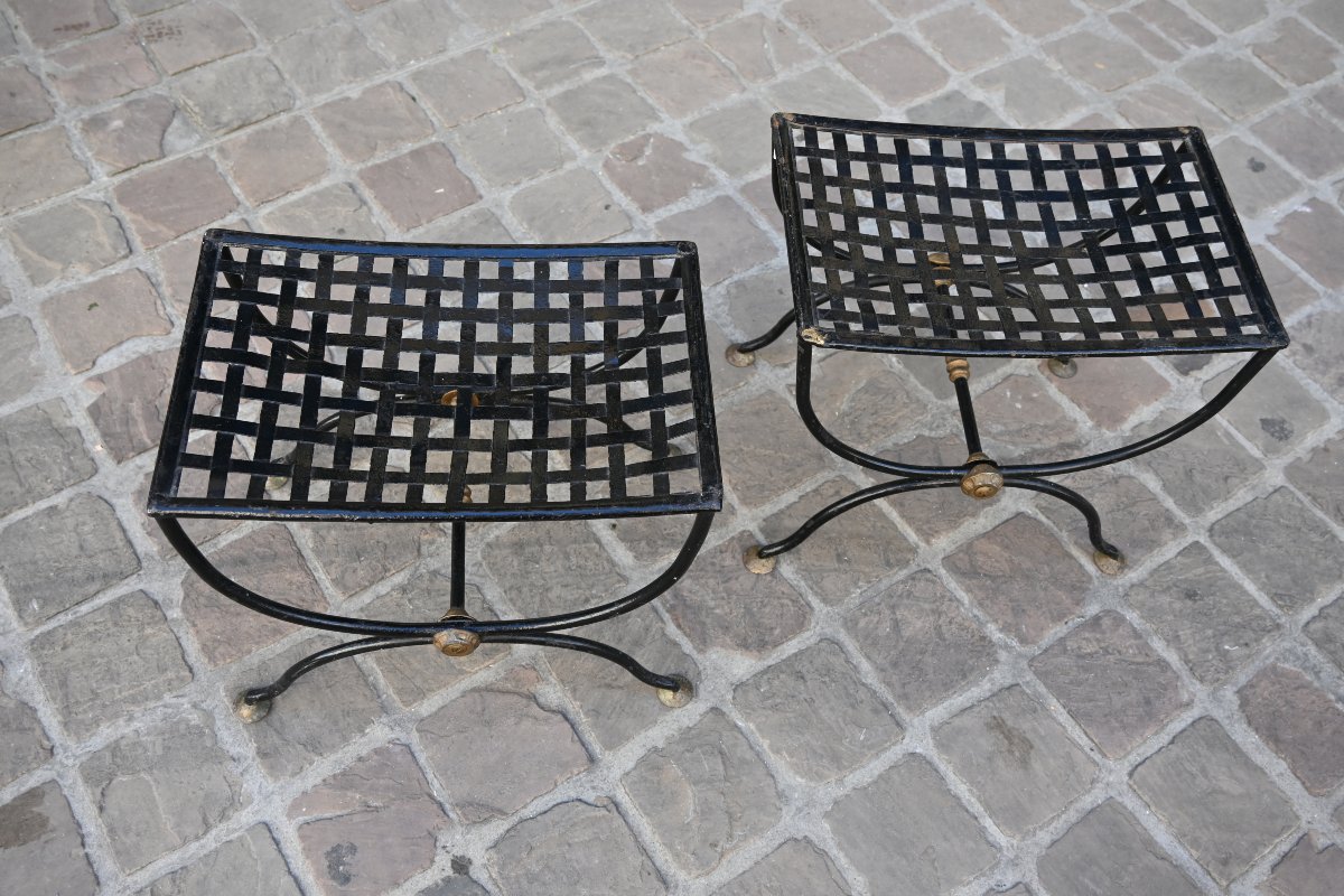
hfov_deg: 57.2
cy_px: 448
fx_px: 1232
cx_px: 672
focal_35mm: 33
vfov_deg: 40.0
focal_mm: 22
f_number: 4
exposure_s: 1/250
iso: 360
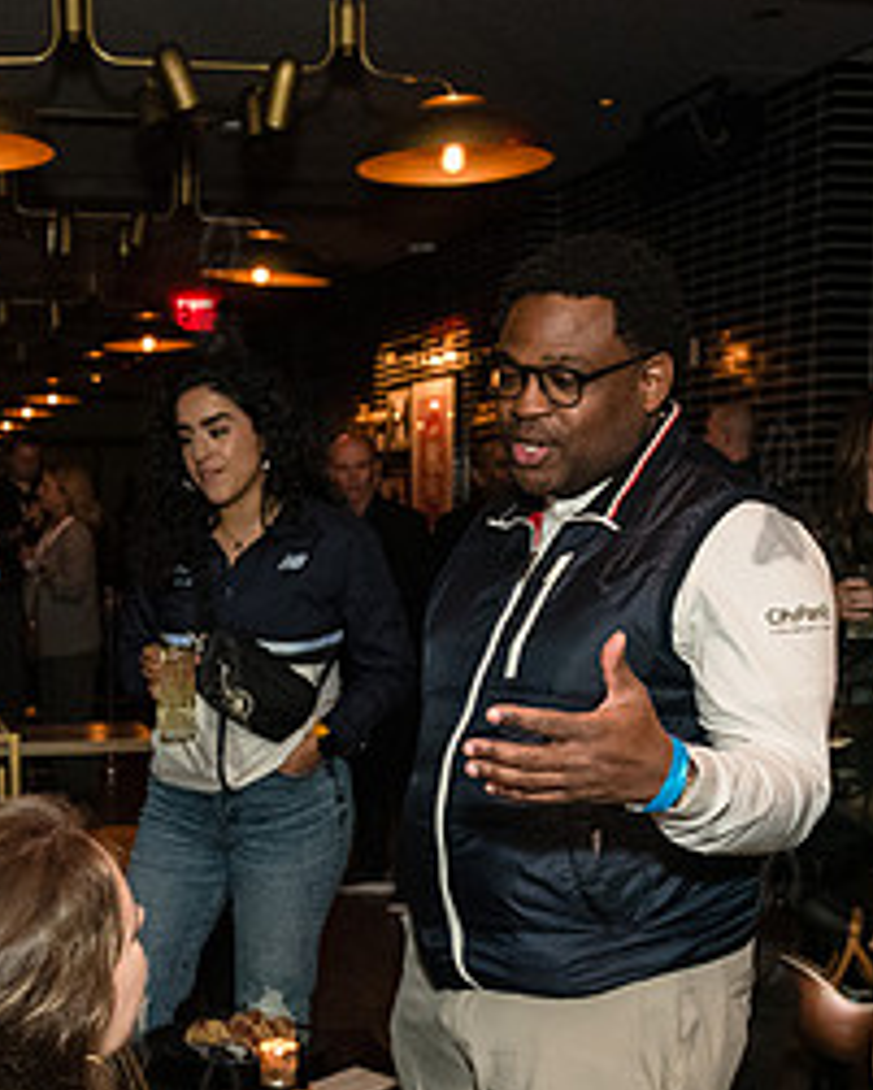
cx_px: 217
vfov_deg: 35.7
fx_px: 1678
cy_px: 697
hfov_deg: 28.7
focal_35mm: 52
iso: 6400
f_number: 3.2
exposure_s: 1/200
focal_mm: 24
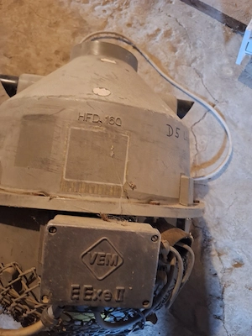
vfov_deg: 73.9
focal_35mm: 23
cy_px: 168
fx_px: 223
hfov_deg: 58.9
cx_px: 126
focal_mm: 5.54
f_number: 1.8
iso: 800
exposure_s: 1/20
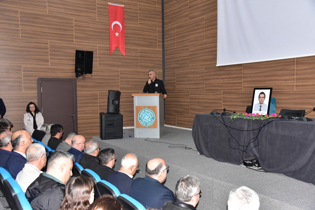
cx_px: 158
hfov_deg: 54.4
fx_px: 306
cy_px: 105
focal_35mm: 35
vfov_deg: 37.9
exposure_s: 1/200
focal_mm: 35
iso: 3200
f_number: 7.1
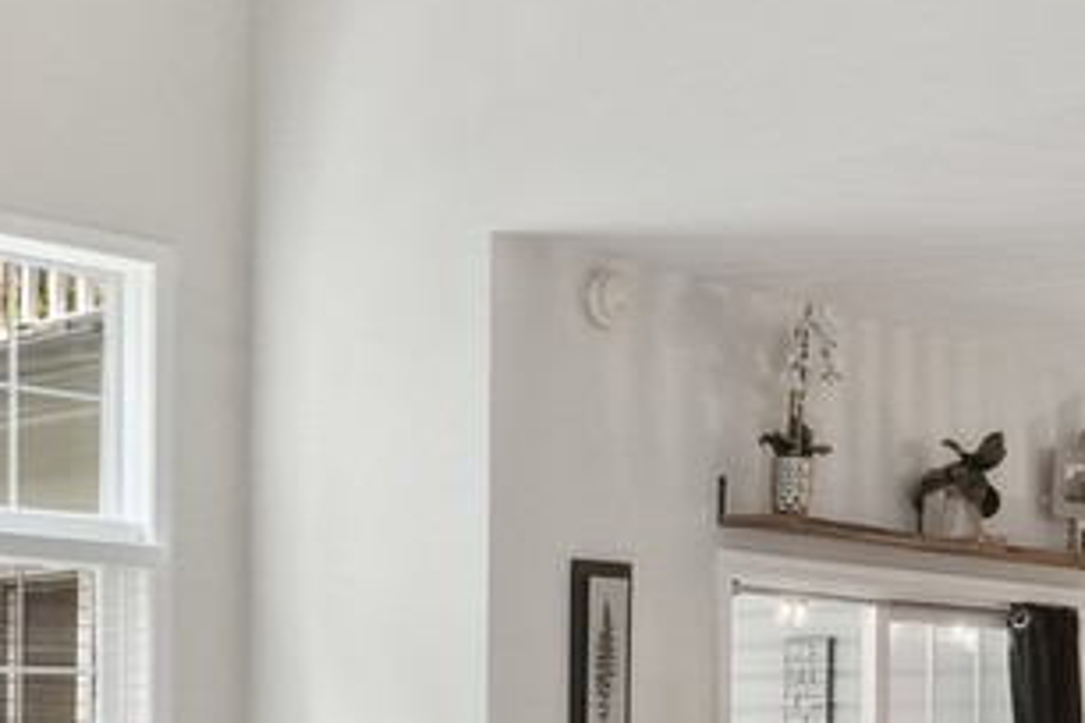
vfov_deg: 17.8
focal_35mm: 74
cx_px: 418
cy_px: 783
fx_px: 2230
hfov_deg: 27.3
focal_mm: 14
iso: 400
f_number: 8
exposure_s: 1/13
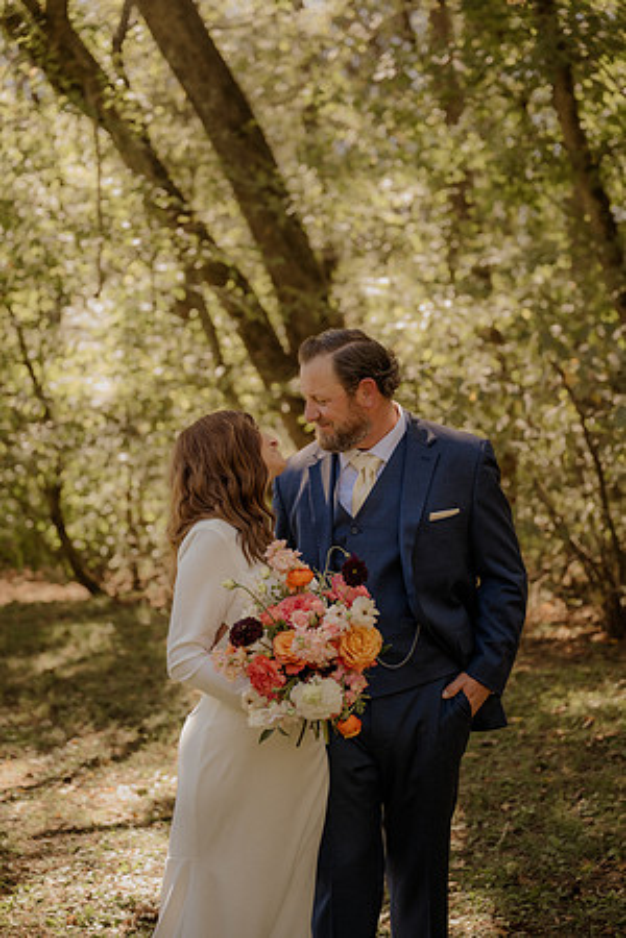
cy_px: 469
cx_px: 313
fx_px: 1643
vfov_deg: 31.9
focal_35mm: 63
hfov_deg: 21.6
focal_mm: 63
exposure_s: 1/500
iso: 400
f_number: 2.8
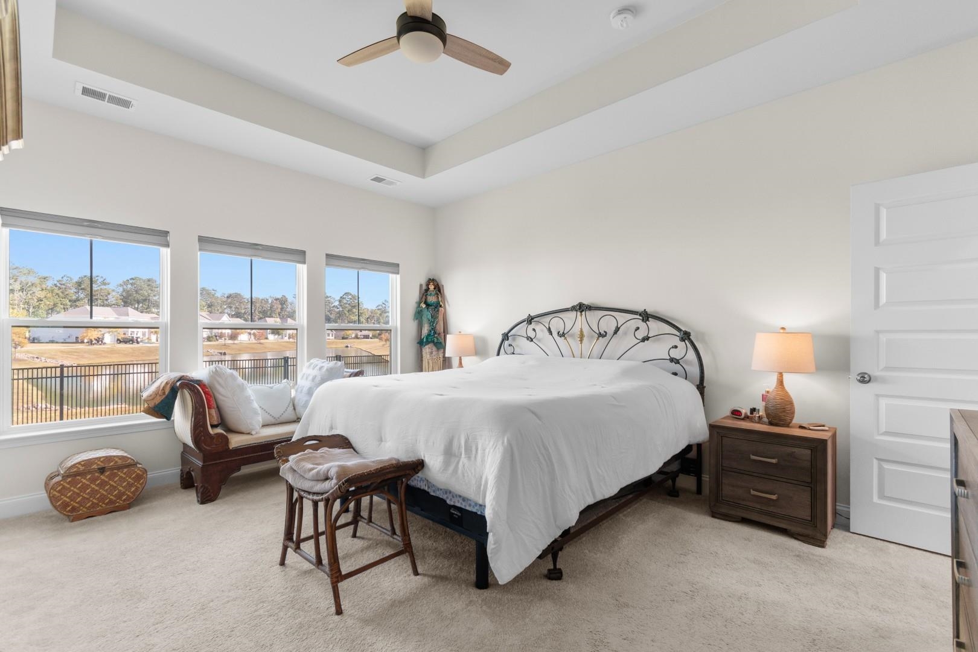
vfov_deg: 77.3
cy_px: 326
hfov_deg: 100.4
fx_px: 407
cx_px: 489
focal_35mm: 15
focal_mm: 10
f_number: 4.5
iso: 100
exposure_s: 1/15
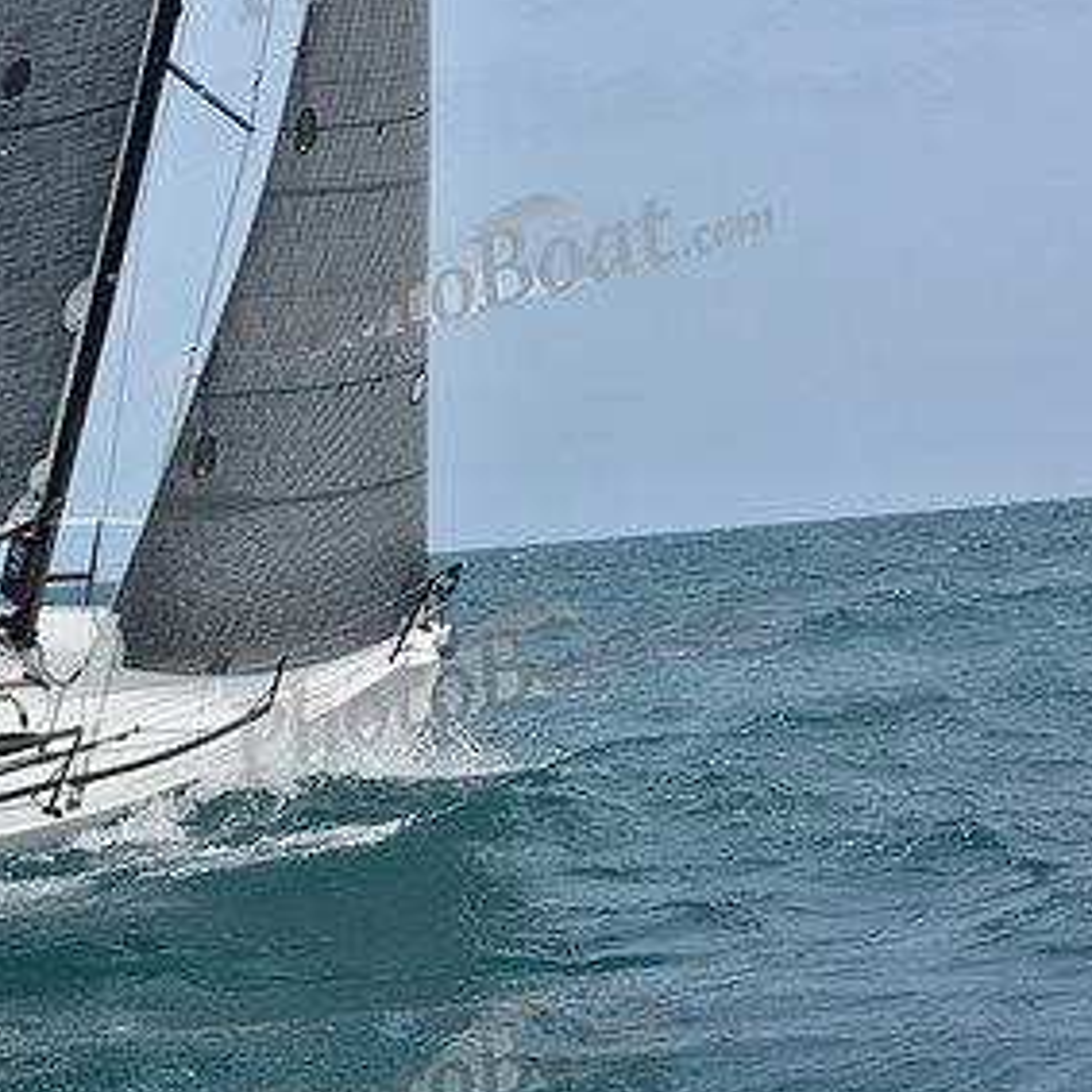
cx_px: 35
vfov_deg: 14.3
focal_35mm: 122
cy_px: 531
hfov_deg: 14.1
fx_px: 4354
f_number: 10
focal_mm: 70
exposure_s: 1/800
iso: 250
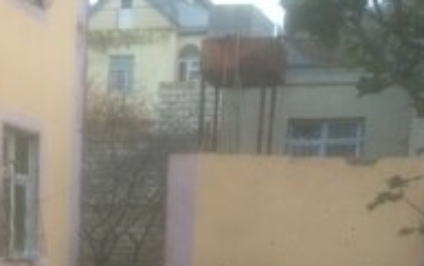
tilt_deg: -13.3
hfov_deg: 25.6
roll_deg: -0.1
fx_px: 914
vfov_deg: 15.2
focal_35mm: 79
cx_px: 79
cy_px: 415
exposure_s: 1/33
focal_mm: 4.15
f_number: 2.2
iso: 50
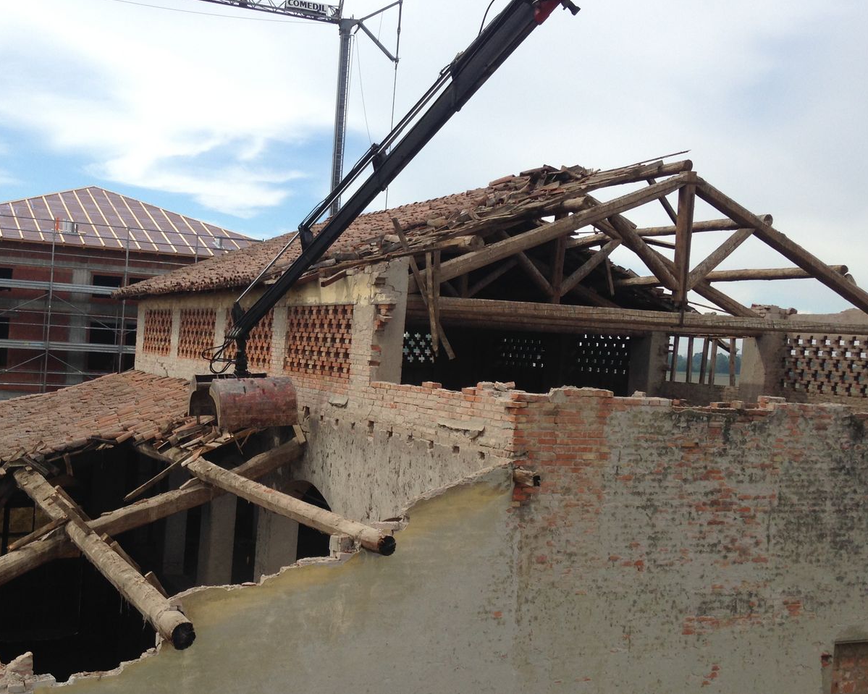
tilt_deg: -3.3
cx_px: 309
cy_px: 363
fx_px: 1105
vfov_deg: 34.9
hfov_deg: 42.5
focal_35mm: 43
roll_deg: -2.5
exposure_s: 1/1695
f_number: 2.4
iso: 50
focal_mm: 4.12
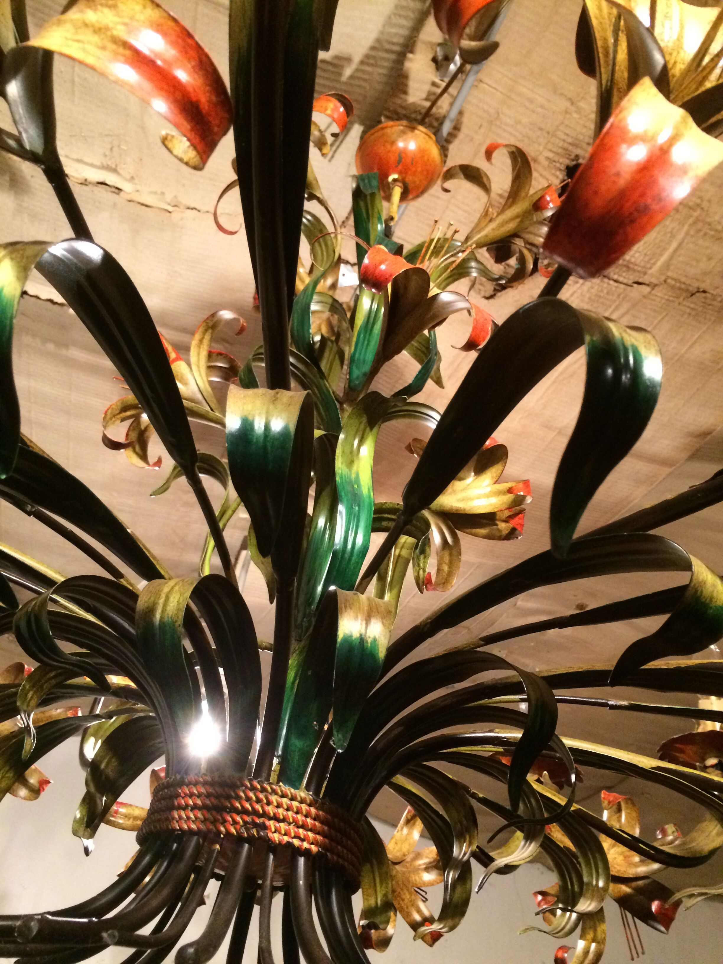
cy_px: 482
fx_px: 808
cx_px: 362
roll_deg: -10.0
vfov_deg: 61.7
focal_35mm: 29
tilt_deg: +38.6
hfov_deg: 48.2
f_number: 2.2
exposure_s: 1/17
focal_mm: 4.15
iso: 320
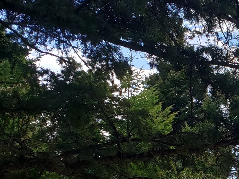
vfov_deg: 17.8
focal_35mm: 78
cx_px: 347
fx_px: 538
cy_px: 226
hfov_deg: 21.5
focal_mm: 4.3
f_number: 2.4
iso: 50
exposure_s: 1/1056
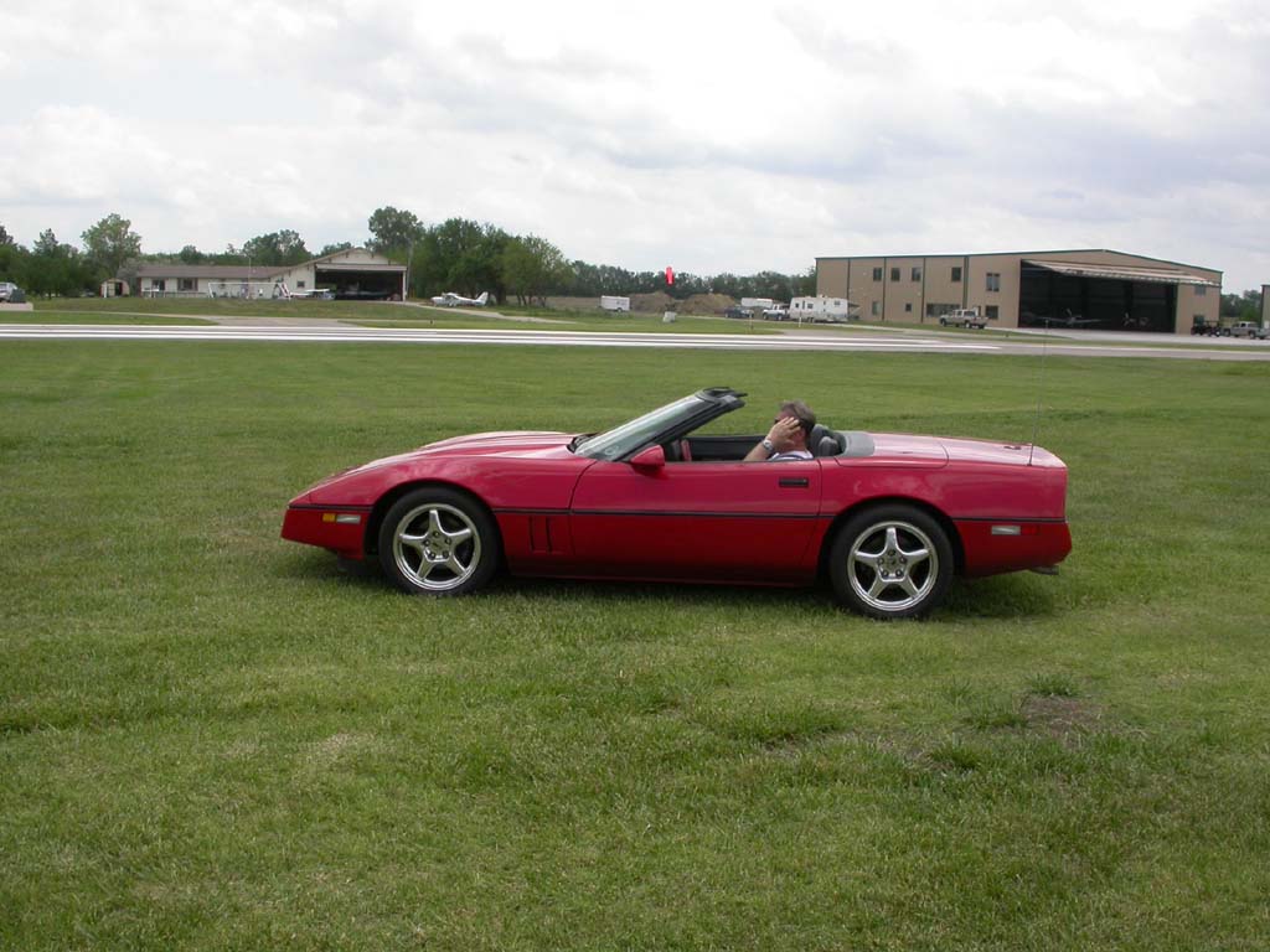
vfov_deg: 37.7
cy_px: 476
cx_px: 635
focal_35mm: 38
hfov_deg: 49.0
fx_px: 1394
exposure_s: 1/314
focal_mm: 7.85
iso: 100
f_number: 6.7
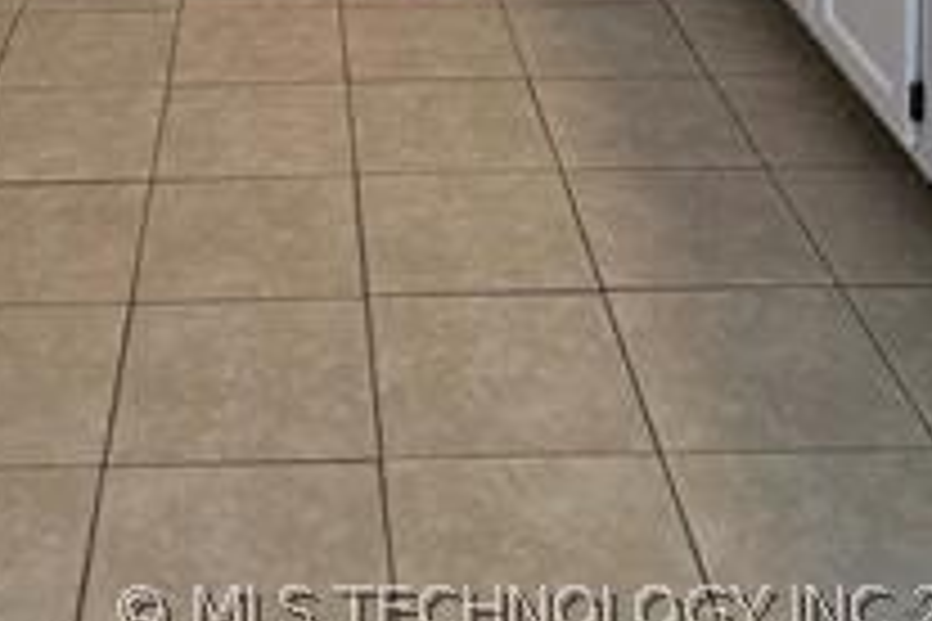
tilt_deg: -7.8
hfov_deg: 34.0
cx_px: 275
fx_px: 1501
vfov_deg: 19.1
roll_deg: +1.8
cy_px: -423
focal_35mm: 58
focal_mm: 6.76
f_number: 1.78
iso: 160
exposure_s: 1/120
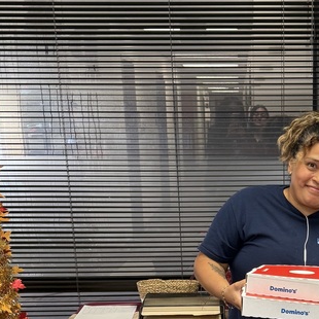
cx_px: 275
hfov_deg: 24.1
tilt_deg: -15.7
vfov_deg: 23.5
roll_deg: -0.3
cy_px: 329
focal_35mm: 70
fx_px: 730
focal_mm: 6.76
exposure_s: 1/60
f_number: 1.78
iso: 200
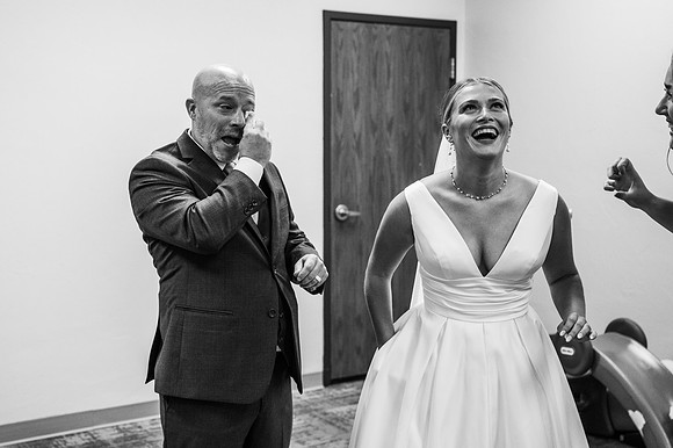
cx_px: 250
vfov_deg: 28.9
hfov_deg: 42.0
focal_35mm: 47
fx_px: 869
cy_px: 197
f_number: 3.2
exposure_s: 1/320
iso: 2000
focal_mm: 37
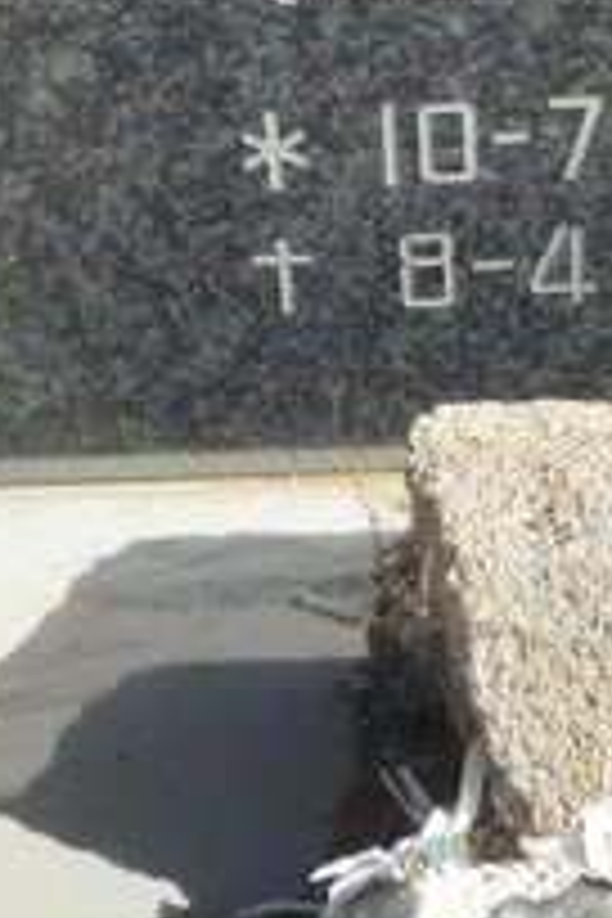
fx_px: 2703
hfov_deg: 12.9
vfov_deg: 18.6
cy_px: -50
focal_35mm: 106
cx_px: 261
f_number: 6.3
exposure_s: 1/800
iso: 200
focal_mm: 4.6
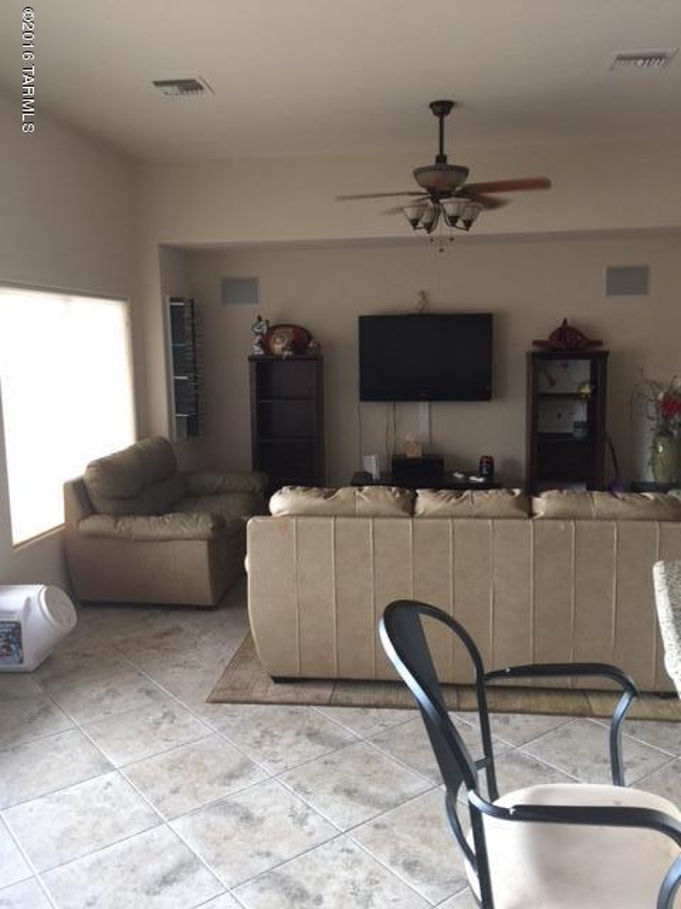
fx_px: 761
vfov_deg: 61.7
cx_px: 340
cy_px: 454
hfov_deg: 48.2
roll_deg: +1.1
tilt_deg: -7.9
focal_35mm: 29
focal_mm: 4.15
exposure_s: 1/15
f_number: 2.2
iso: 40
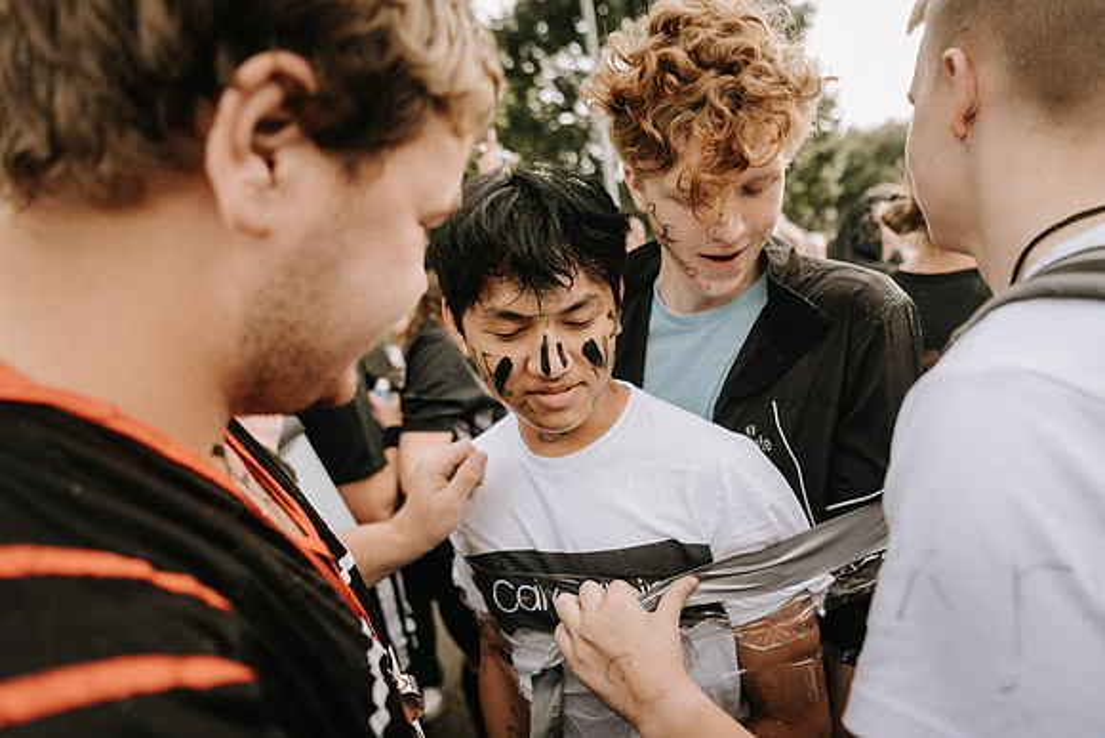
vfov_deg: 53.2
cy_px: 369
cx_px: 552
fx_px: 737
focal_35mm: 24
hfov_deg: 73.7
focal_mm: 24
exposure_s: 1/400
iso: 180
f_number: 2.8
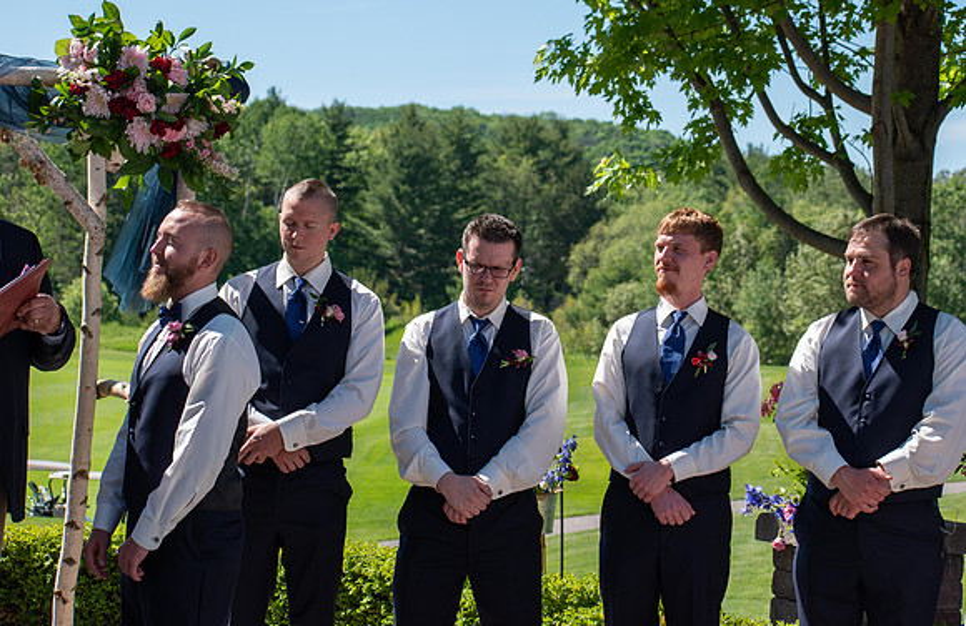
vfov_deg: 11.9
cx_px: 514
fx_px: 2996
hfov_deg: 18.3
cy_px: 284
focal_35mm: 113
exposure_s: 1/640
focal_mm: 70
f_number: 6.3
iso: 200
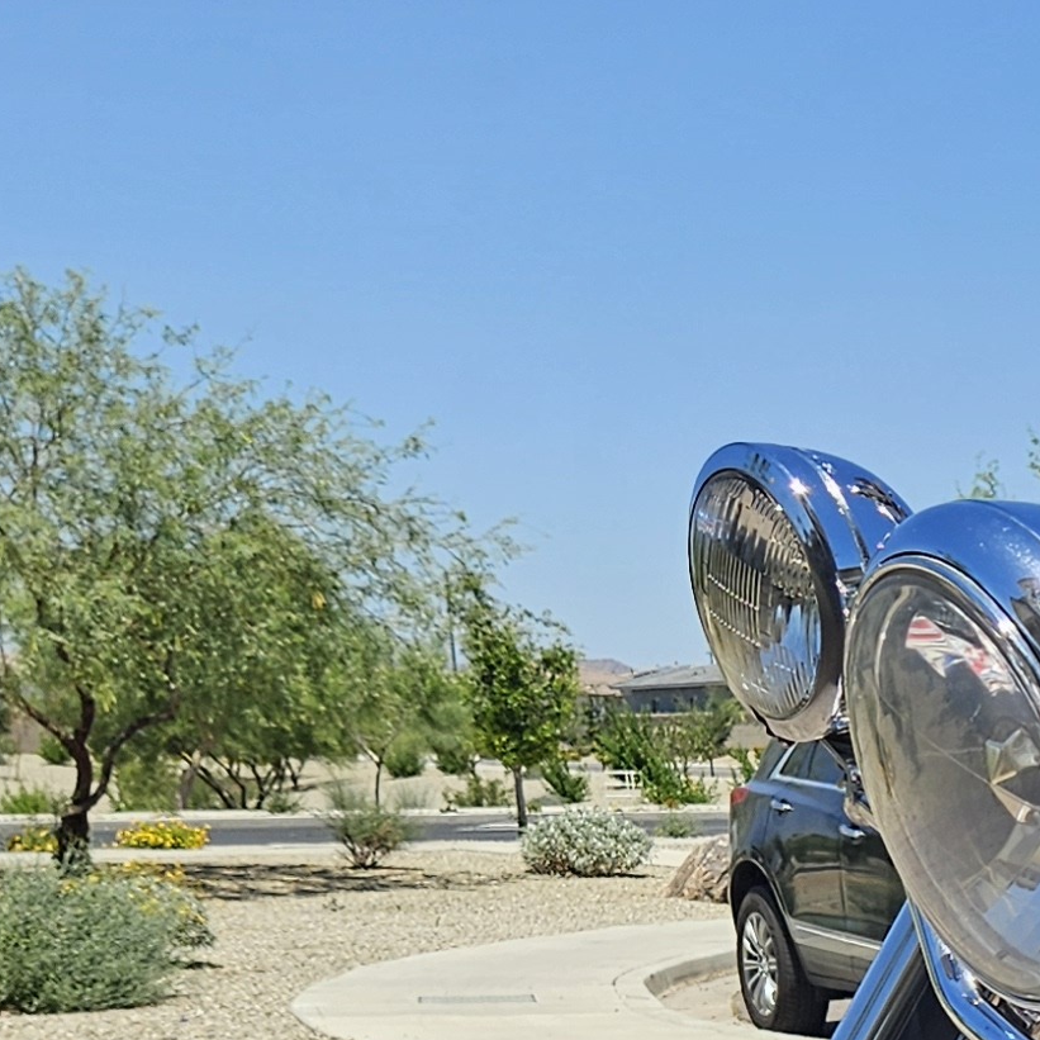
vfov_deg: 16.1
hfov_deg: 14.9
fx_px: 3365
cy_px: 1573
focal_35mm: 99
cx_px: 1955
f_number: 1.8
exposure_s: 1/1628
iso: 25
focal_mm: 5.4
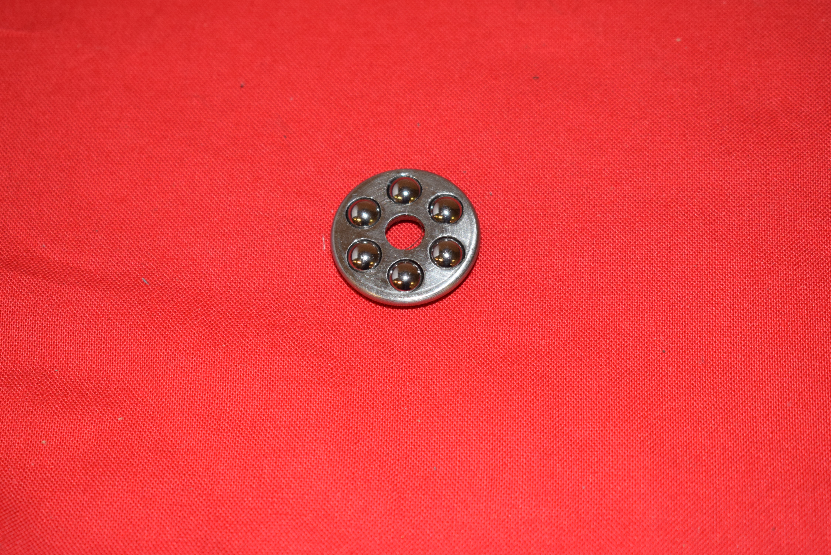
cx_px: 416
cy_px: 278
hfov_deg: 24.6
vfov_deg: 16.6
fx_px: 1905
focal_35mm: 82
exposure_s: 1/200
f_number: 5.6
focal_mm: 55
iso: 1250
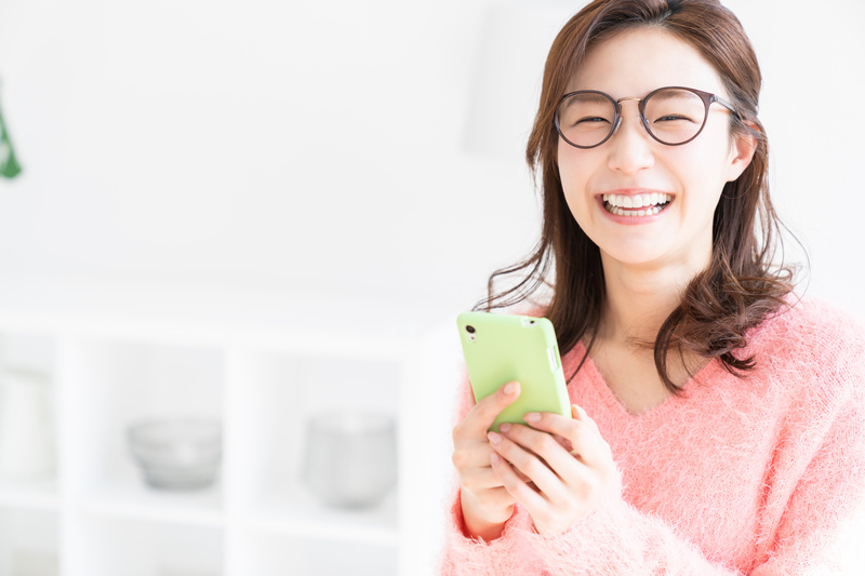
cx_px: 432
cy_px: 288
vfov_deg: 19.4
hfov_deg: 28.8
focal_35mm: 70
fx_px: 1681
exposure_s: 1/400
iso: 200
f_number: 3.2
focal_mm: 70
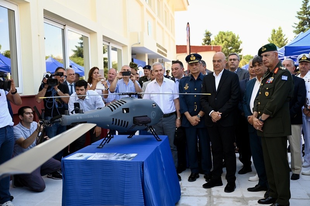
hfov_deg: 48.5
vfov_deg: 33.3
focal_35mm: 40
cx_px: 155
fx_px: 344
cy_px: 103
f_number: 2.8
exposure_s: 1/500
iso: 160
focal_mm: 40
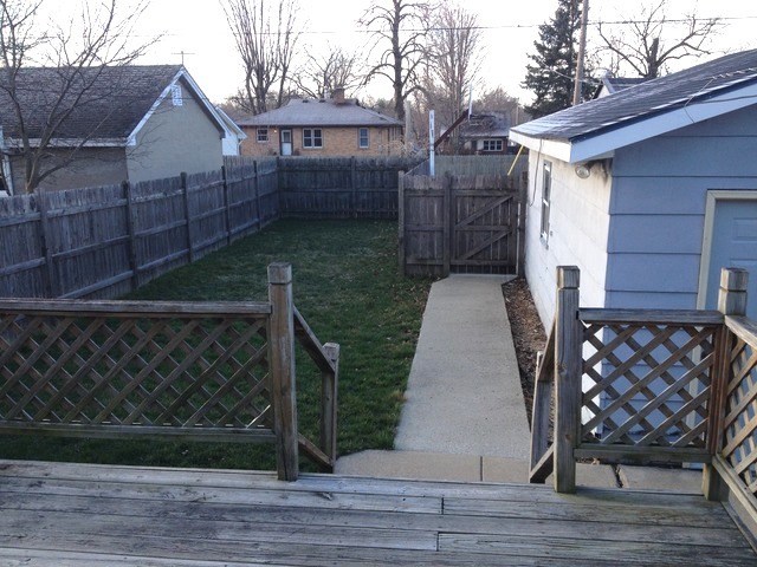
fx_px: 765
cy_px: 284
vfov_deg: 40.7
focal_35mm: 35
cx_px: 378
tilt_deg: -15.1
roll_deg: -0.1
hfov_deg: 52.6
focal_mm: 4.28
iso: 50
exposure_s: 1/220
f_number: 2.4
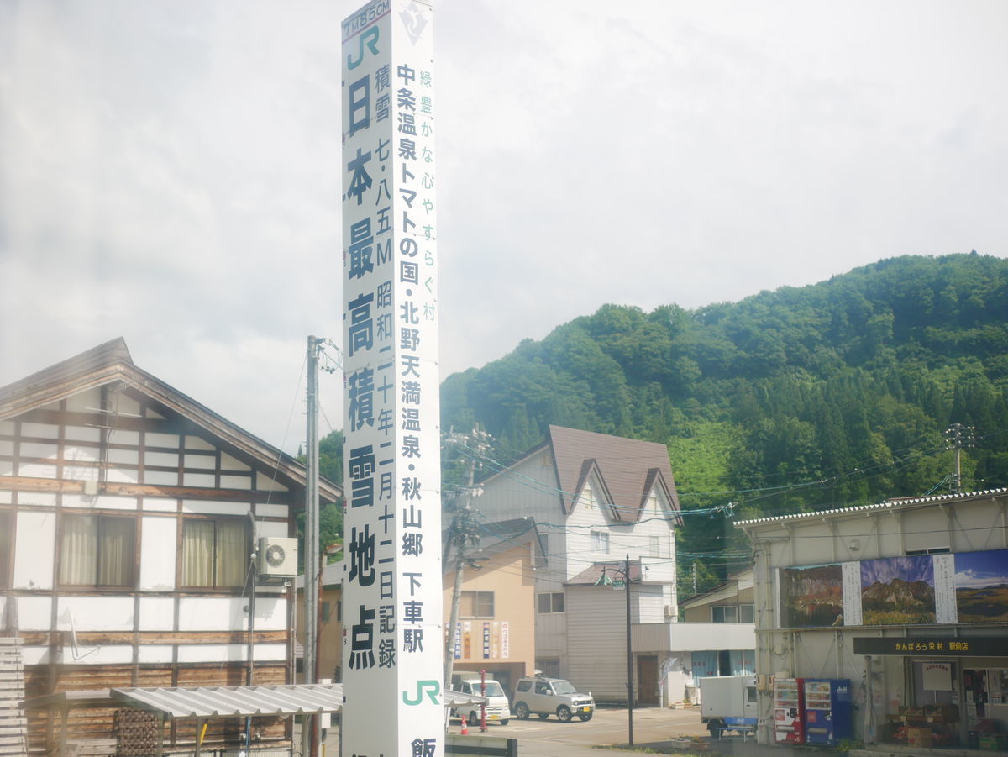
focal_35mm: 50
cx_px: 504
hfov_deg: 38.2
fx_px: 1457
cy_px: 378
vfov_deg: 29.1
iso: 200
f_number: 2
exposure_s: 1/4000
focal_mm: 25
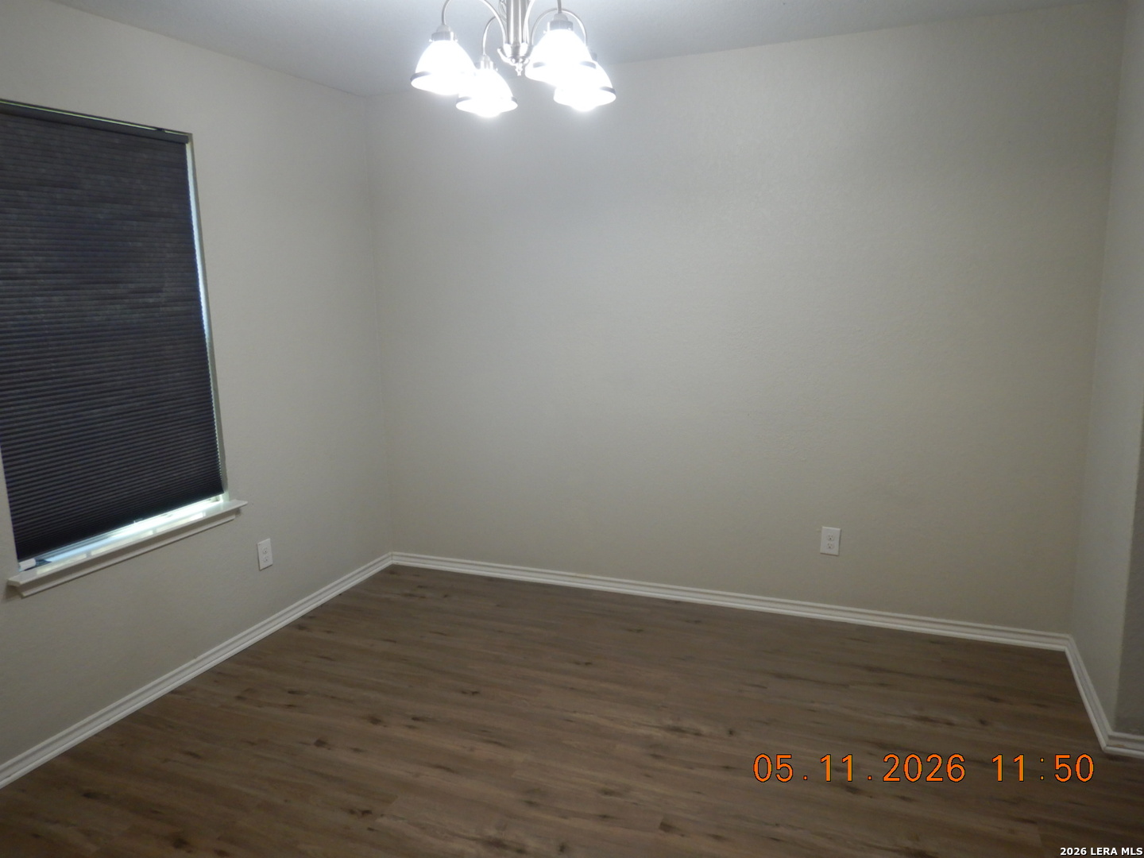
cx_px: 572
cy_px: 429
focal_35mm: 24
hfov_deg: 71.6
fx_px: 793
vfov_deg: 56.8
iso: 200
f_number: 2.8
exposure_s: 1/30
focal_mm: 4.3
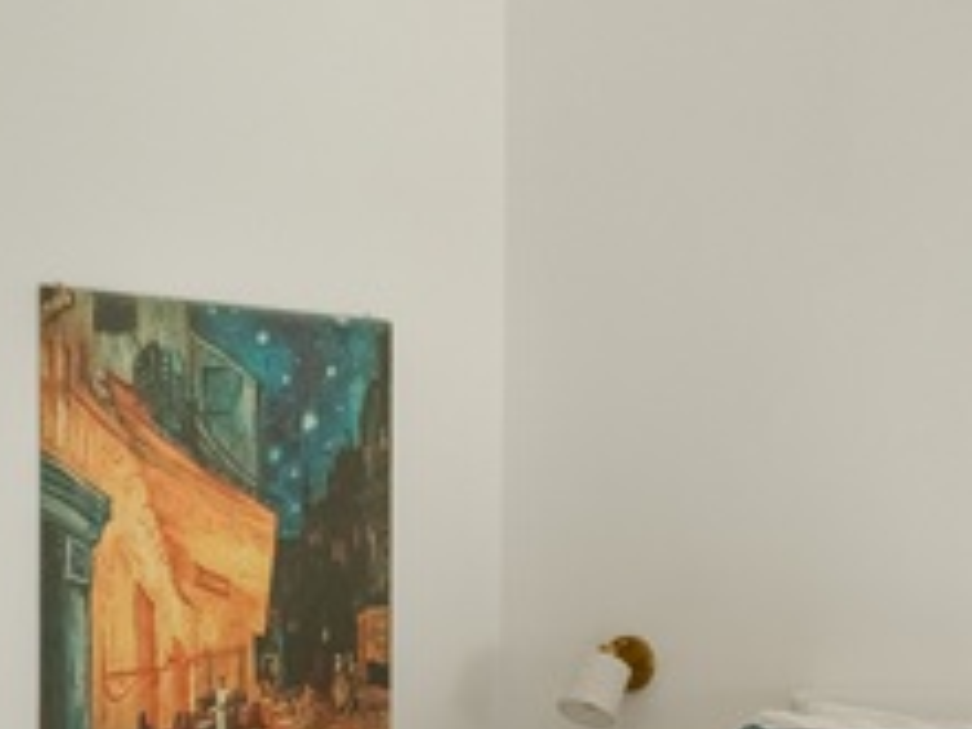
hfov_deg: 24.5
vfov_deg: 19.4
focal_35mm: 76
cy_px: 524
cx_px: 1003
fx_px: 2123
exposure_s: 1/4000
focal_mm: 16.8
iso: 800
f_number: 8
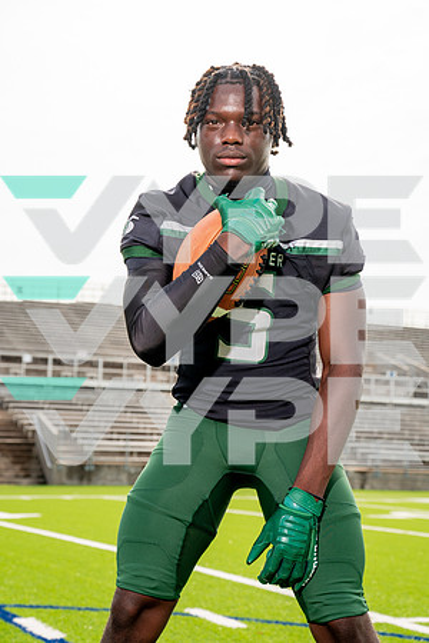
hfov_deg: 22.3
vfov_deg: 32.9
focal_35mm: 61
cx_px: 214
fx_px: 1090
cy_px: 322
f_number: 5.6
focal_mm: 61
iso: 100
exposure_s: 1/320
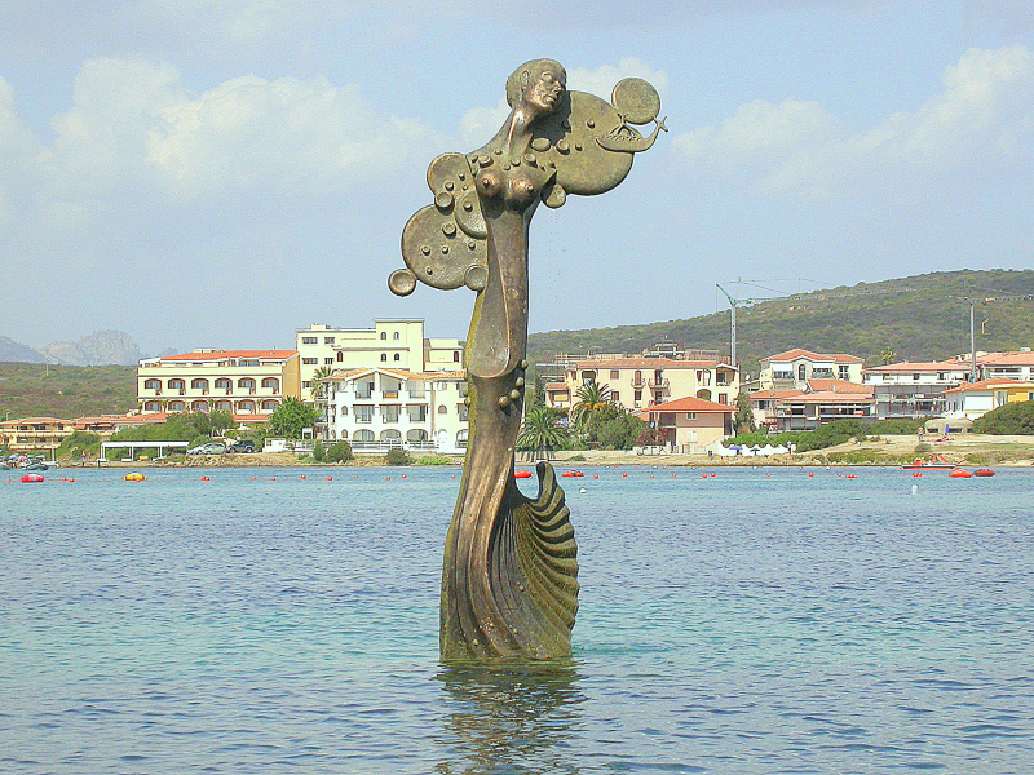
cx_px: 517
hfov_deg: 14.5
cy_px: 388
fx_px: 4062
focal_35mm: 136
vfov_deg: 10.9
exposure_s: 1/428
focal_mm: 28.2
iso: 100
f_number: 7.6
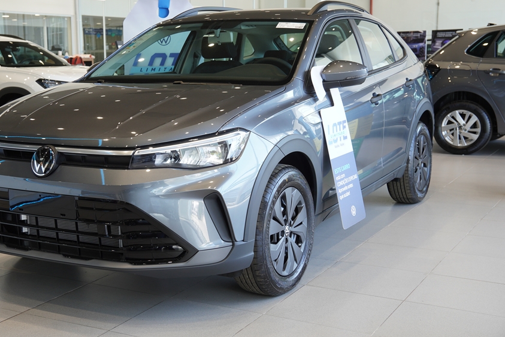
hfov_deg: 38.7
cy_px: 154
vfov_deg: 26.5
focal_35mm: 51
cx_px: 199
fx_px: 715
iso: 160
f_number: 3.2
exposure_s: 1/60
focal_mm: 28
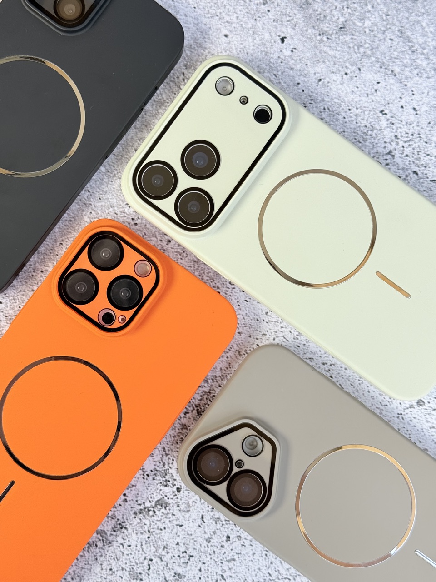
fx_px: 806
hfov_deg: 30.3
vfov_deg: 39.7
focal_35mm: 48
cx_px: 218
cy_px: 291
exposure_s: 1/939
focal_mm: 6.76
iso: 64
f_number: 1.78
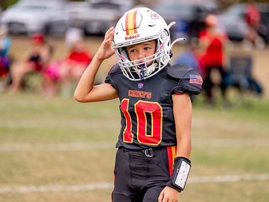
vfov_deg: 6.9
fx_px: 1664
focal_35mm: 214
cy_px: 103
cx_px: 151
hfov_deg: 9.2
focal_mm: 185
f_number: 2.8
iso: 160
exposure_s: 1/2000
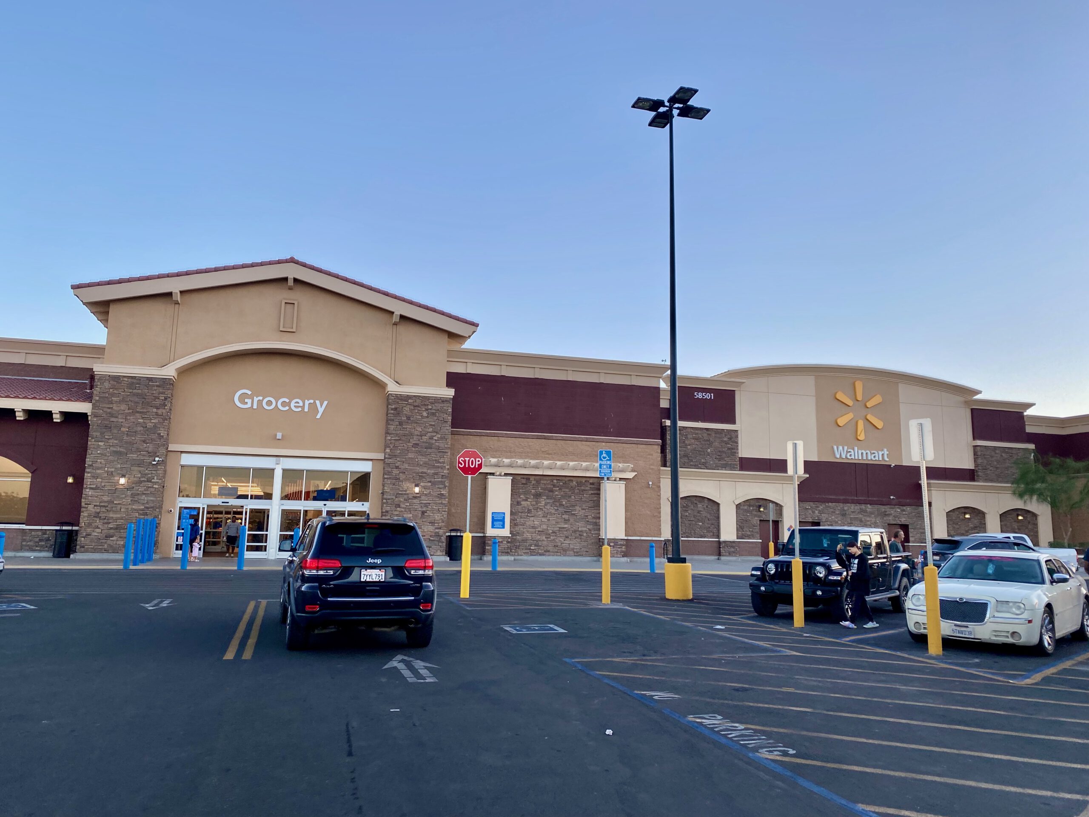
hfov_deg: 67.3
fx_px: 818
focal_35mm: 26
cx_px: 544
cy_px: 408
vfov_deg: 53.1
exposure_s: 1/288
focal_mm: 4.25
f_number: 1.8
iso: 32
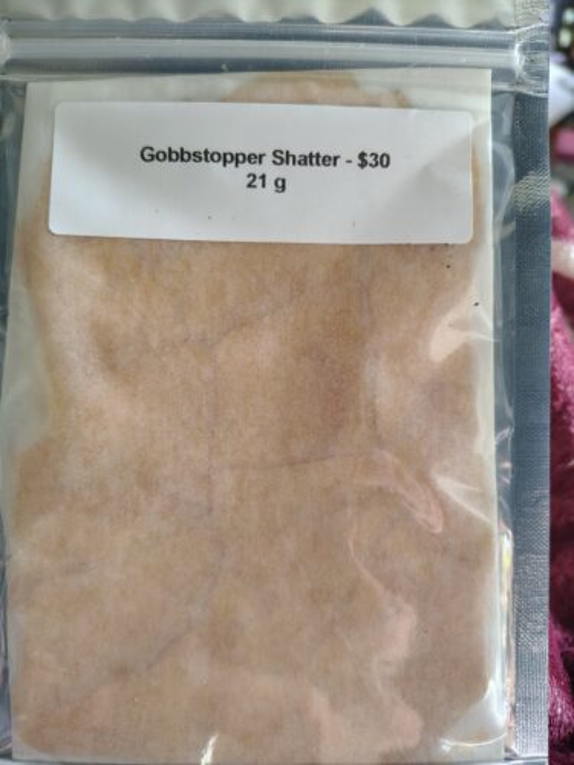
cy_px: 382
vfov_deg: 71.6
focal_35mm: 24
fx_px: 531
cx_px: 287
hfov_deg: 56.8
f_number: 1.8
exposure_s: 1/60
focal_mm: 5.56
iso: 745
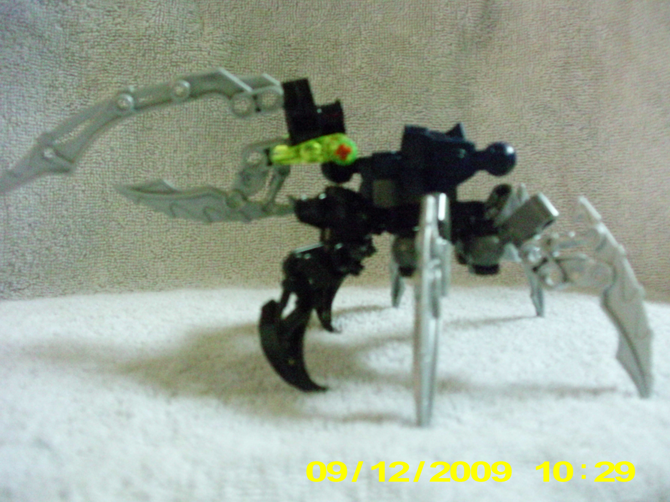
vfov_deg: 37.7
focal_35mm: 38
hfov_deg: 49.0
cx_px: 335
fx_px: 735
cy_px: 251
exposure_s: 1/16
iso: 1600
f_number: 3.1
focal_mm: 6.3
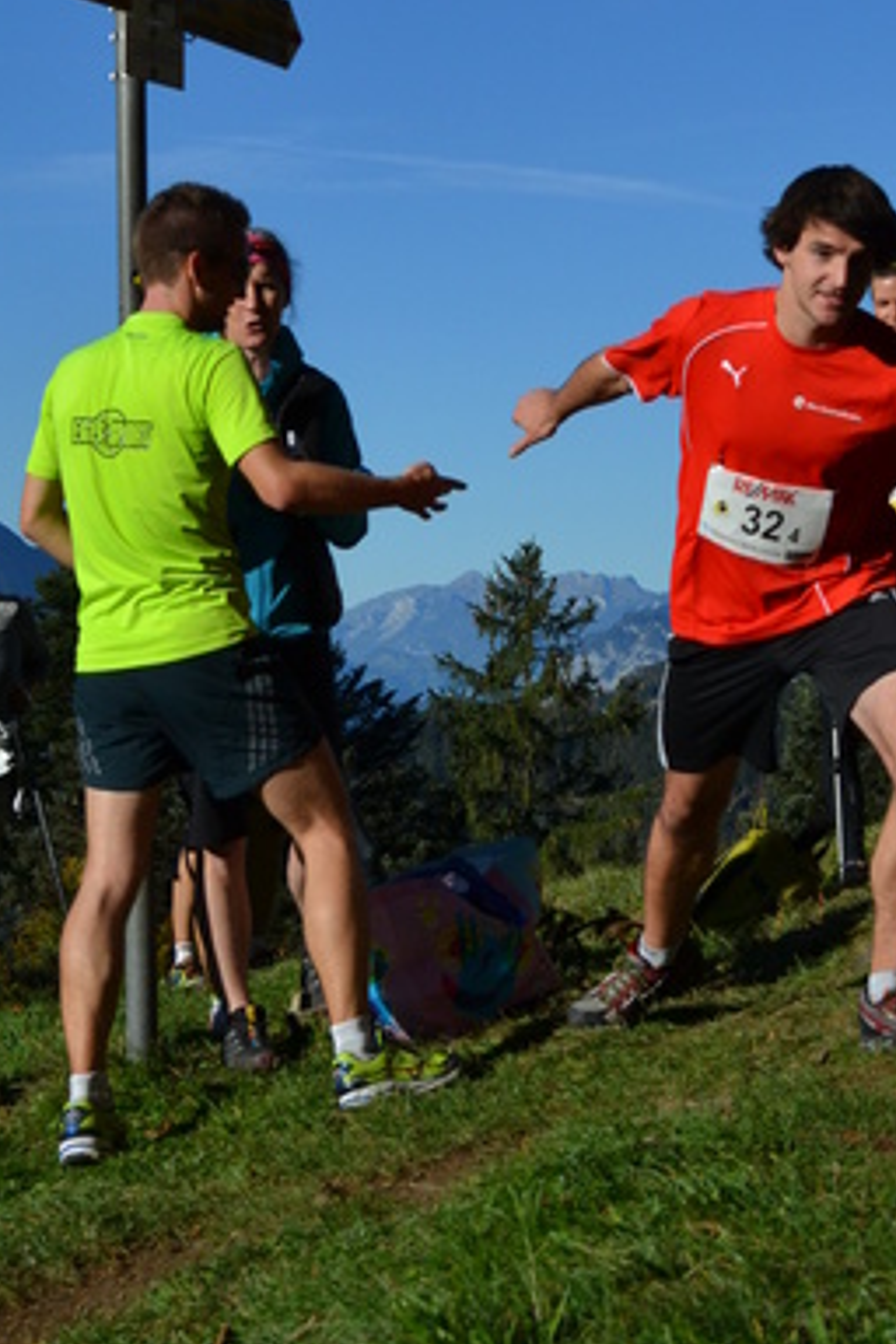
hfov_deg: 15.5
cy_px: 247
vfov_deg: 22.8
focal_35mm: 88
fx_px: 3285
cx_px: 628
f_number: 7.1
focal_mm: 30
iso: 400
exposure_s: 1/2000
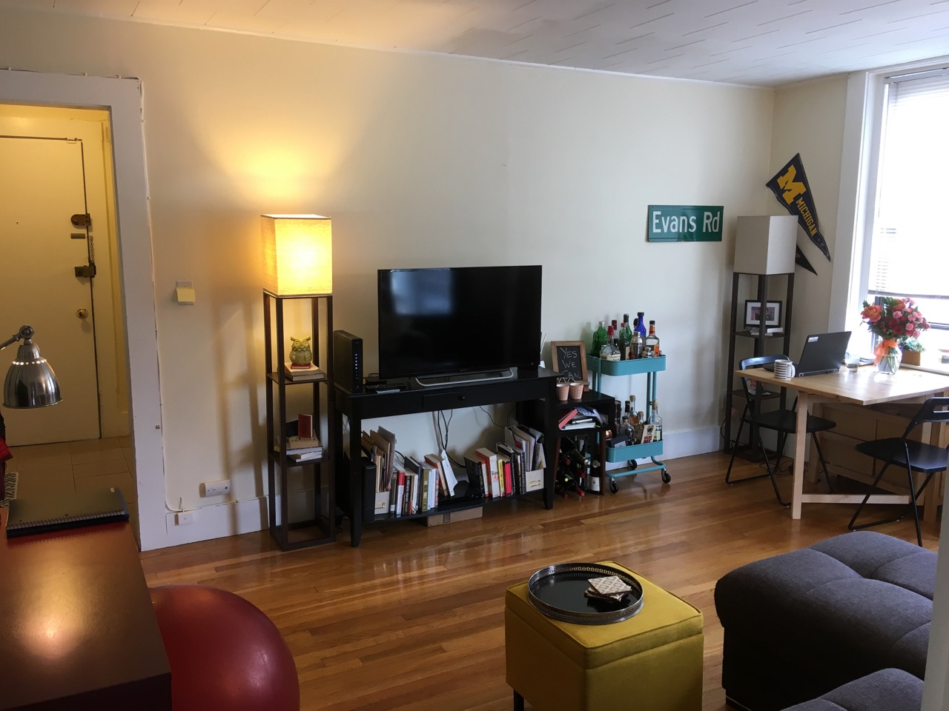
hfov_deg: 61.7
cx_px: 474
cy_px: 356
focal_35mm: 29
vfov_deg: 48.2
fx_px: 795
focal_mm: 4.15
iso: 50
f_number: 2.2
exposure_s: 1/30
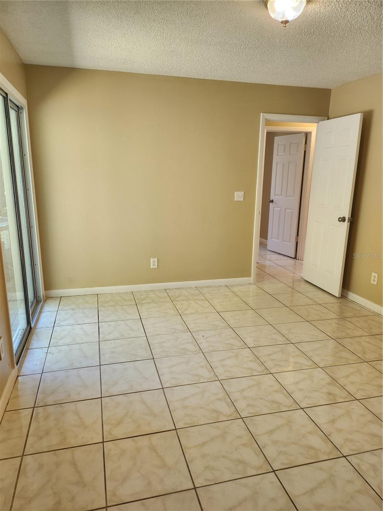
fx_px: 354
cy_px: 256
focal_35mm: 24
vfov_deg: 71.6
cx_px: 192
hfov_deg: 56.8
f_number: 1.8
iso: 125
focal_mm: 5
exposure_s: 1/120
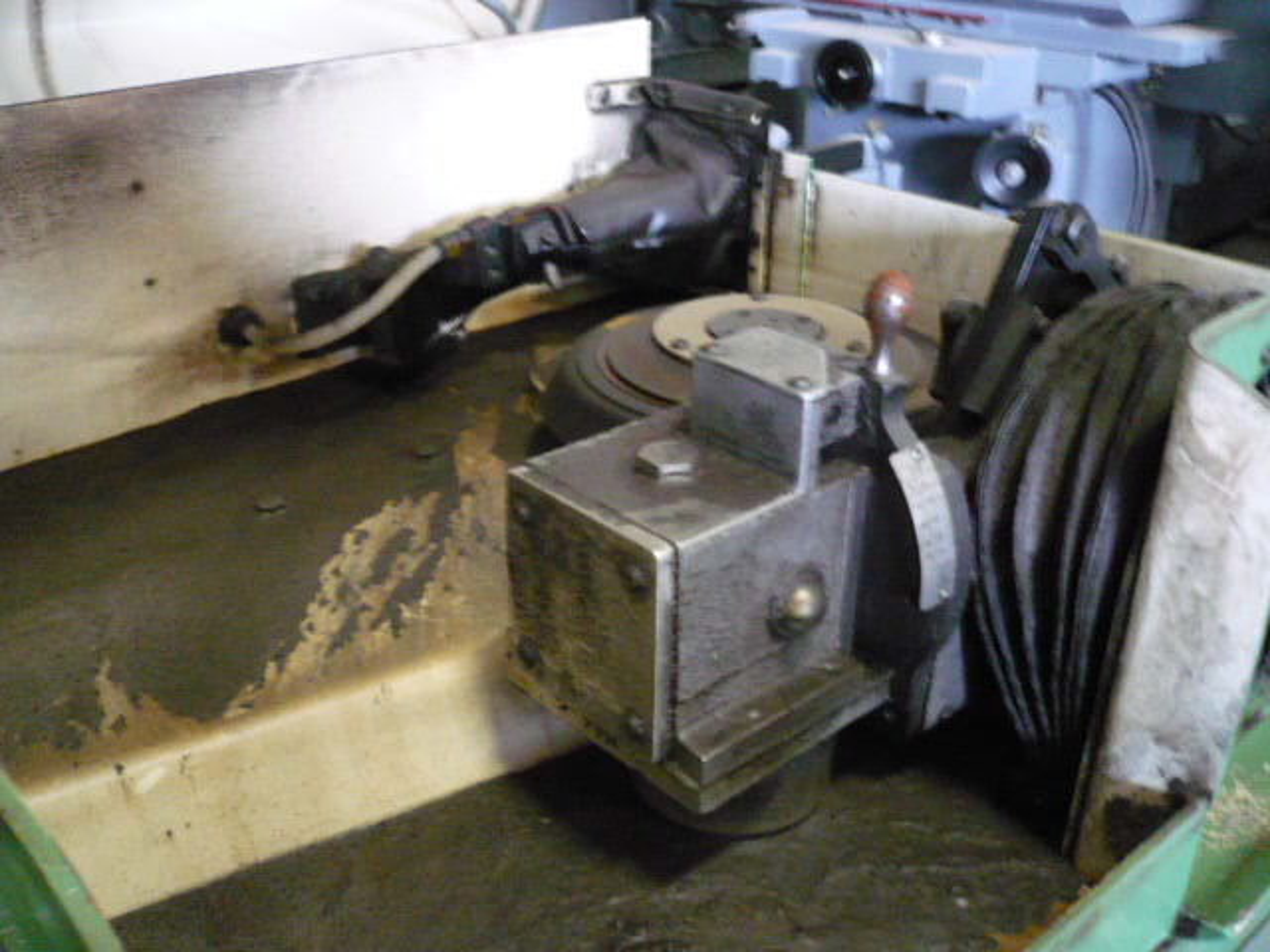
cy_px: 476
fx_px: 1284
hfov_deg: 52.6
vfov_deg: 40.7
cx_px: 635
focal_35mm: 35
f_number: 2.8
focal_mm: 5.8
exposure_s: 1/13
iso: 400
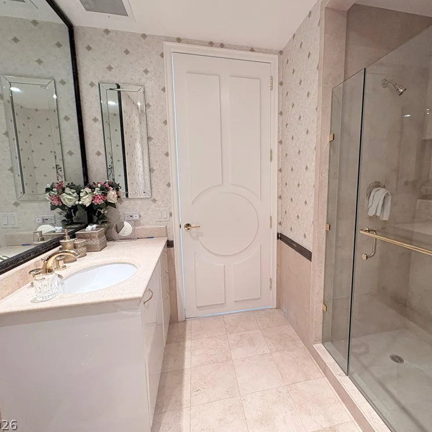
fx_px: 240
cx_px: 251
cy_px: 212
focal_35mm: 17
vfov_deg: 84.0
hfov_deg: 83.3
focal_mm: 2.22
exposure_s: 1/60
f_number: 2.2
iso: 250
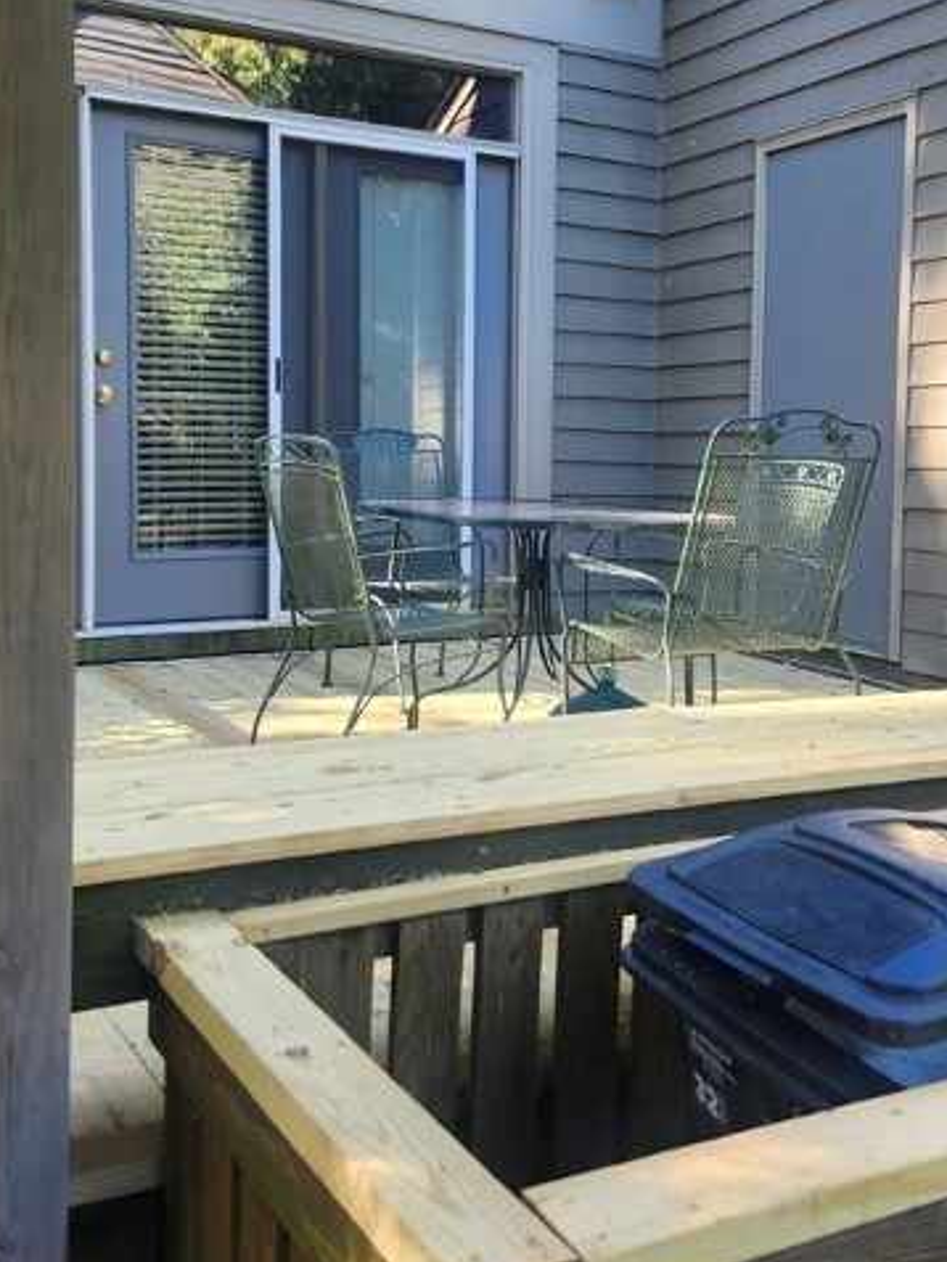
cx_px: 526
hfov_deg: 38.6
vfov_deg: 49.9
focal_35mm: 37
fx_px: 1349
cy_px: 526
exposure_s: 1/60
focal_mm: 5.54
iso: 32
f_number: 1.8
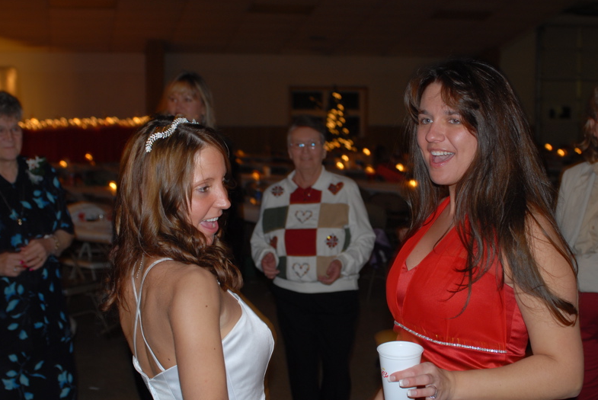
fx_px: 890
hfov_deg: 37.2
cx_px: 302
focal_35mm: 54
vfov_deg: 25.3
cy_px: 201
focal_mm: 35
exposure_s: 1/15
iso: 200
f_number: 4
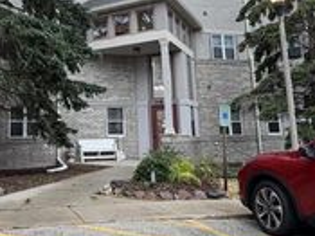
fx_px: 364
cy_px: 75
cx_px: 74
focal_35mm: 40
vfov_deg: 35.5
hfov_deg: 45.0
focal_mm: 2.22
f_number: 2.2
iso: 160
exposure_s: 1/121
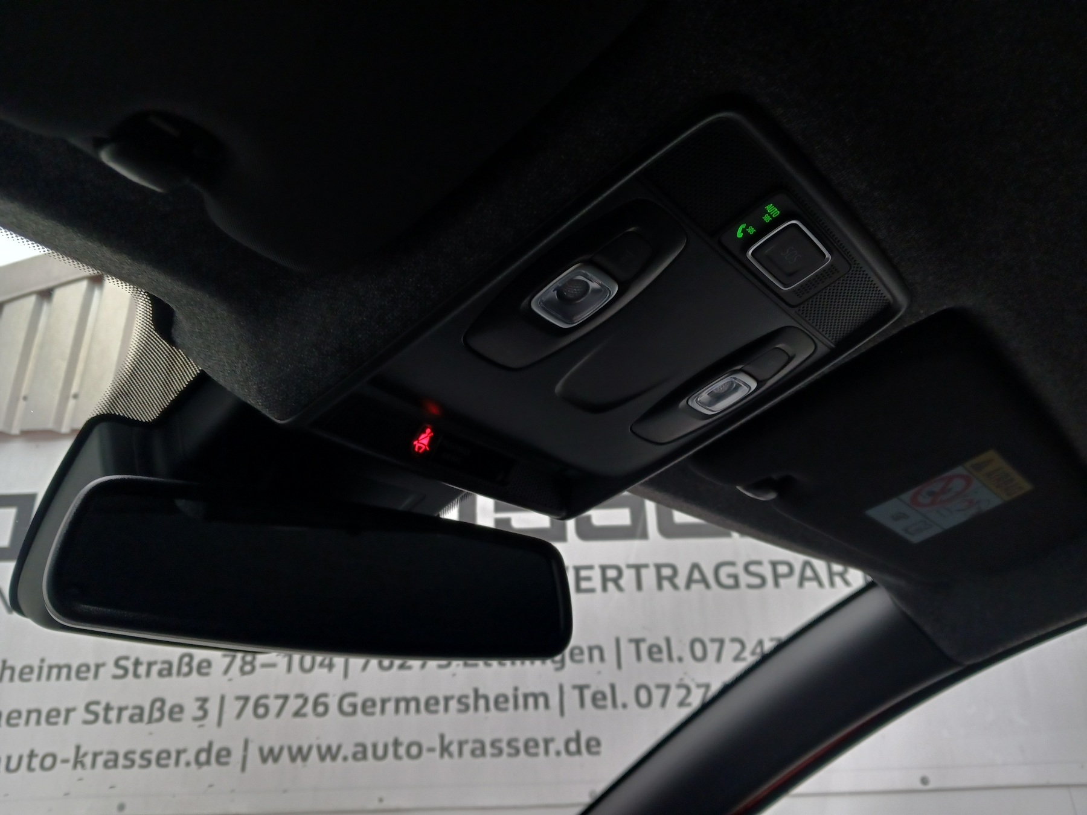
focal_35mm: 27
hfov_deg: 65.3
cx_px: 544
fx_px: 848
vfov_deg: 51.4
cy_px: 408
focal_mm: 4
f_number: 1.8
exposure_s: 1/50
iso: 100
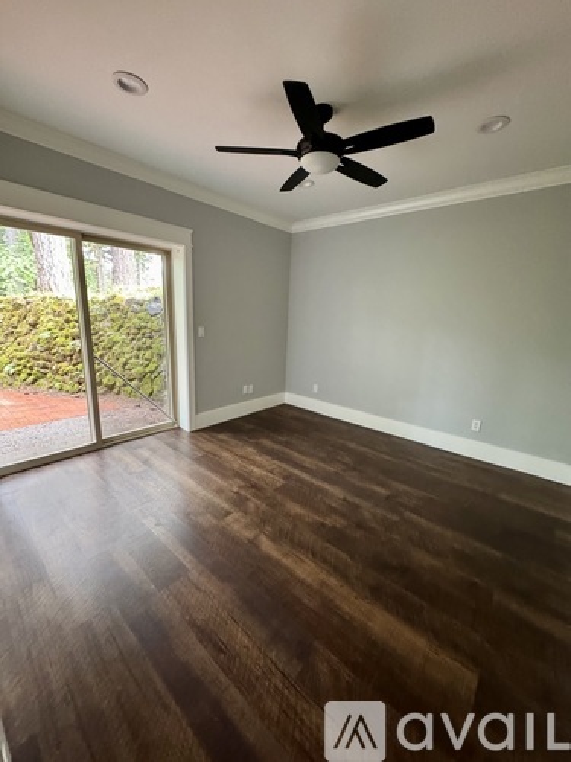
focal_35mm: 14
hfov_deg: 85.7
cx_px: 286
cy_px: 381
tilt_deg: -12.3
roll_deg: -2.4
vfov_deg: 102.1
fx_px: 308
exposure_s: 1/40
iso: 800
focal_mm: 2.22
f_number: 2.2
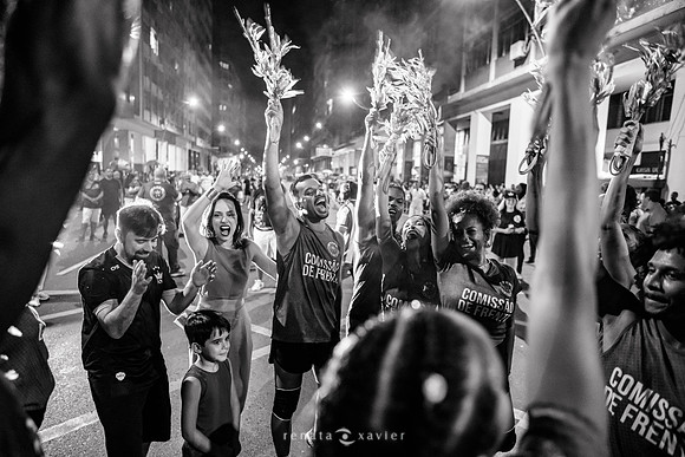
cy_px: 228
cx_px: 342
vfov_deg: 53.2
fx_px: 457
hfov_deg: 73.7
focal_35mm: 24
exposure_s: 1/200
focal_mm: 24
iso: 2500
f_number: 2
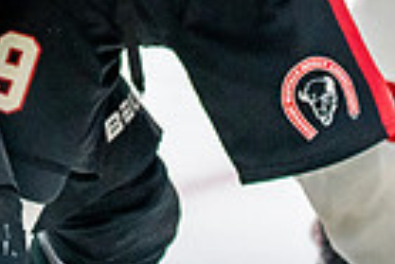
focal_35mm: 292
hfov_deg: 7.0
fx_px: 3207
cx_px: 26
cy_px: -271
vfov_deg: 4.6
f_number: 3.2
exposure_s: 1/640
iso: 3200
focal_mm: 70
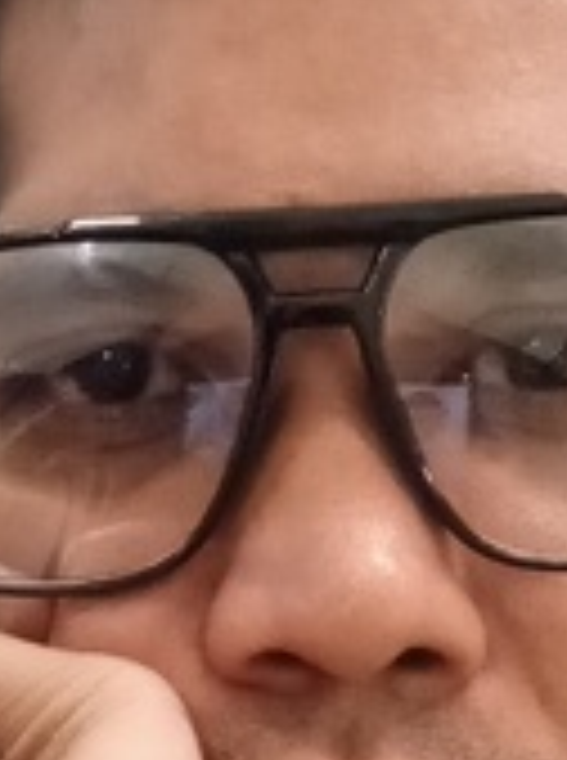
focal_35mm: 108
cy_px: 877
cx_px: 133
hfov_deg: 13.6
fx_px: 2368
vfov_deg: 17.5
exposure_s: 1/20
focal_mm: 2.23
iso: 500
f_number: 2.2
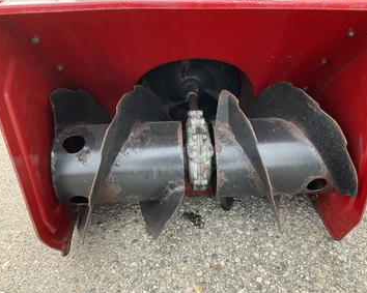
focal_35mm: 32
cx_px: 200
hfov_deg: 55.6
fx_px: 347
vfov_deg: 45.8
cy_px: 144
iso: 160
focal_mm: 3
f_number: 1.8
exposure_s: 1/60
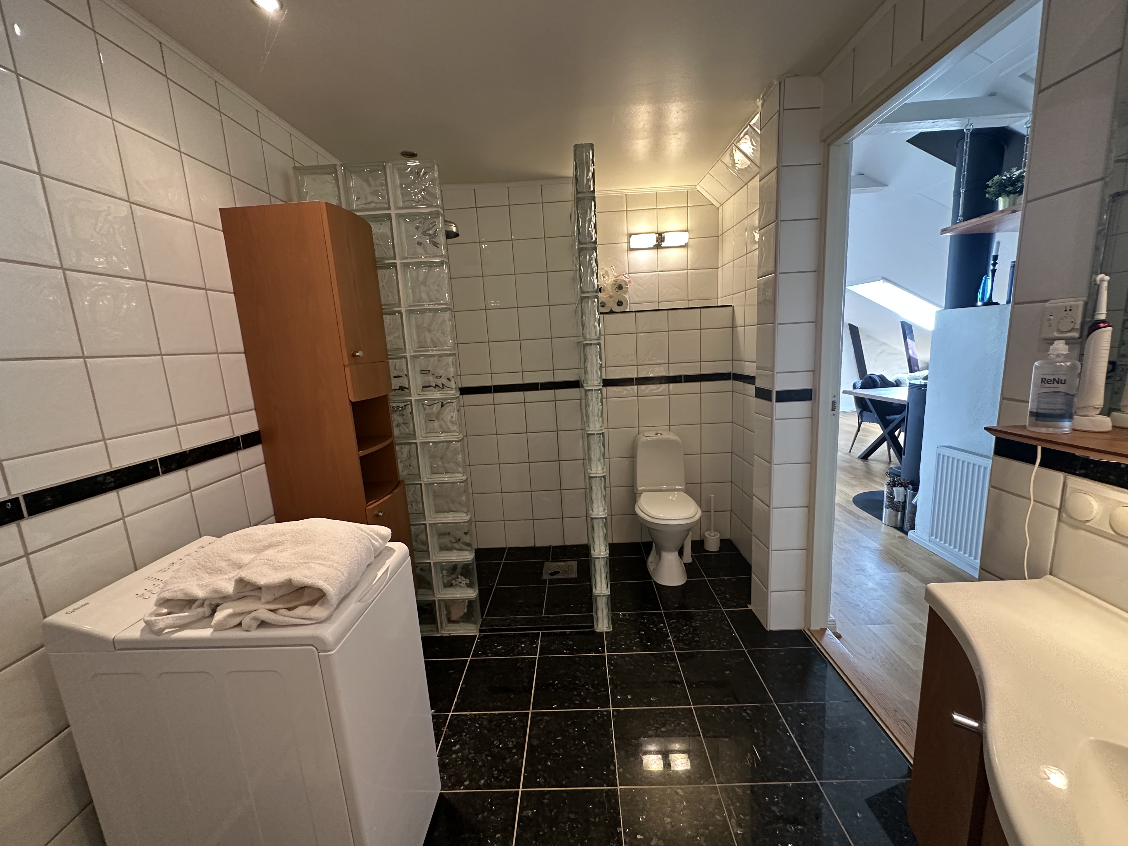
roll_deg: +3.4
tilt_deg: -9.2
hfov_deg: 102.1
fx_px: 456
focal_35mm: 14
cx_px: 564
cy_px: 423
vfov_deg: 85.7
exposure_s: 1/50
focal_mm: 2.22
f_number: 2.2
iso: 320
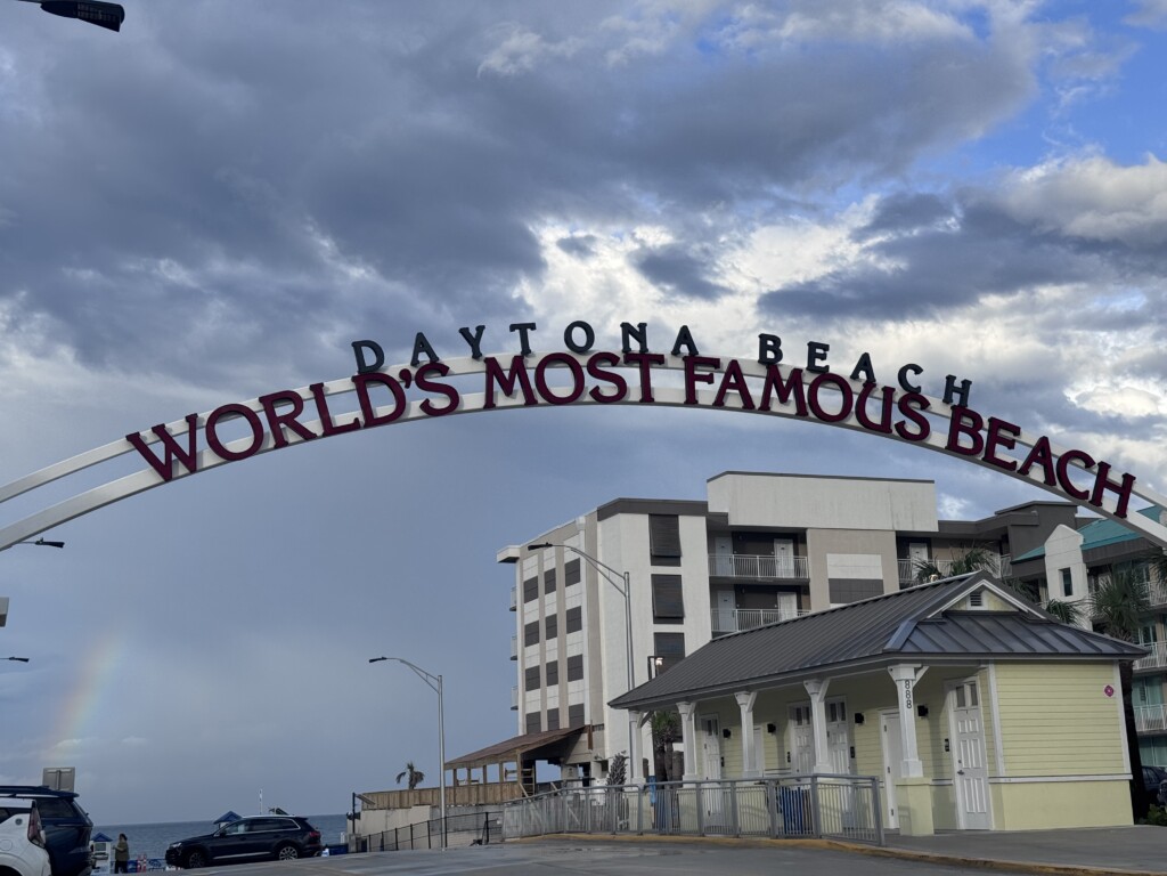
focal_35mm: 48
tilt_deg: +11.8
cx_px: 584
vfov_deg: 30.3
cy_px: 438
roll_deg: +2.2
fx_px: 1618
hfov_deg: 39.7
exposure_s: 1/3257
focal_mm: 6.76
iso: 64
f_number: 1.78
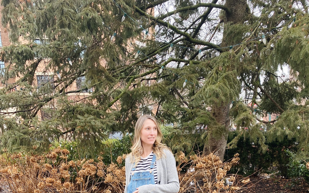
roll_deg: +2.3
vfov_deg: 31.1
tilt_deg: -11.9
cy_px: 206
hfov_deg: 52.7
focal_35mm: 37
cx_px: 155
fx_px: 312
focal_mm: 4.25
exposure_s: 1/122
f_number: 1.8
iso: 64
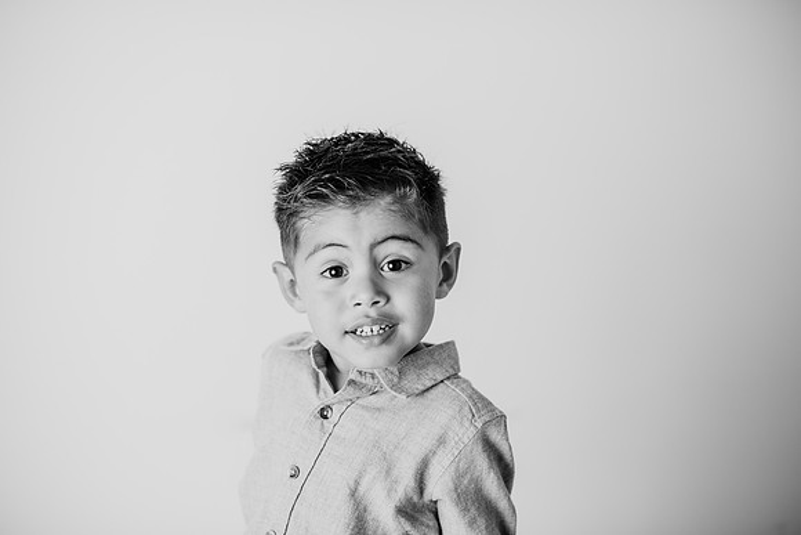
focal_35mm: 50
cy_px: 268
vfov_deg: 27.0
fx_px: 1113
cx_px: 400
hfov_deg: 39.6
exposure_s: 1/160
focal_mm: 50
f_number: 2.2
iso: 100
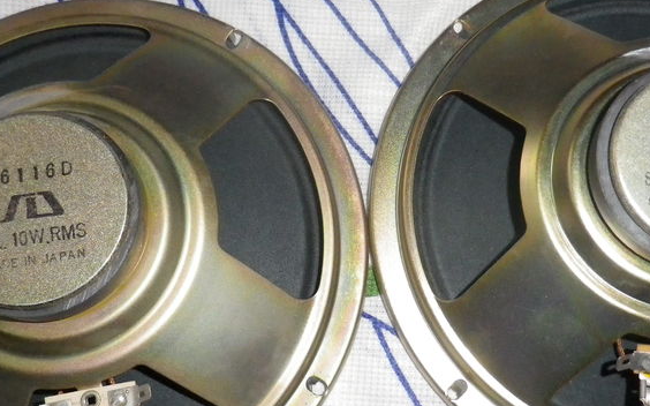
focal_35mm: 47
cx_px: 364
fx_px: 832
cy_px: 250
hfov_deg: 42.6
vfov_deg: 27.3
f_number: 3.5
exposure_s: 1/50
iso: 400
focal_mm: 4.5
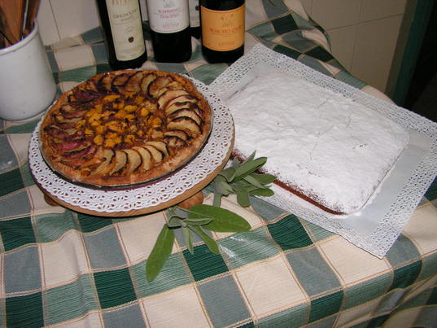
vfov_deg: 39.7
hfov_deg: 51.3
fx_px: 455
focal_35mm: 36
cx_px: 218
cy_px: 164
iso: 200
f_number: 3.2
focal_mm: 6
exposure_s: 1/40
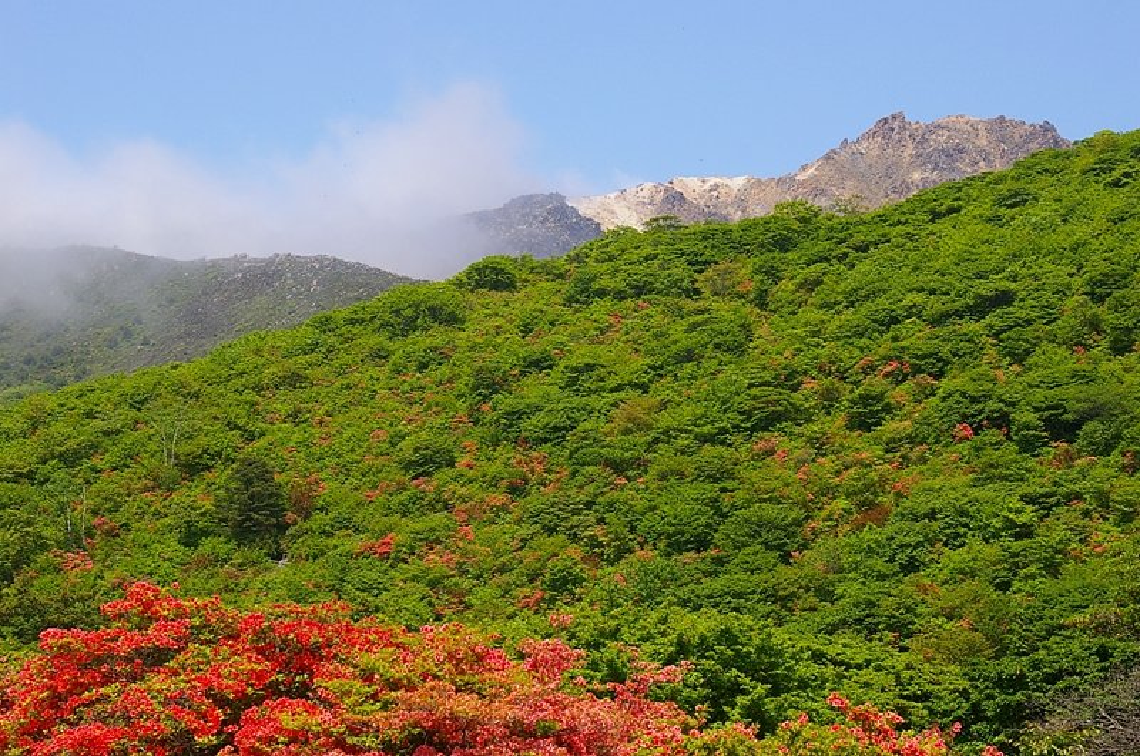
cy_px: 378
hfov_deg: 21.6
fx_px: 2988
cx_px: 570
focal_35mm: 94
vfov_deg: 14.4
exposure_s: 1/400
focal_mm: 63
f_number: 9
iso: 200
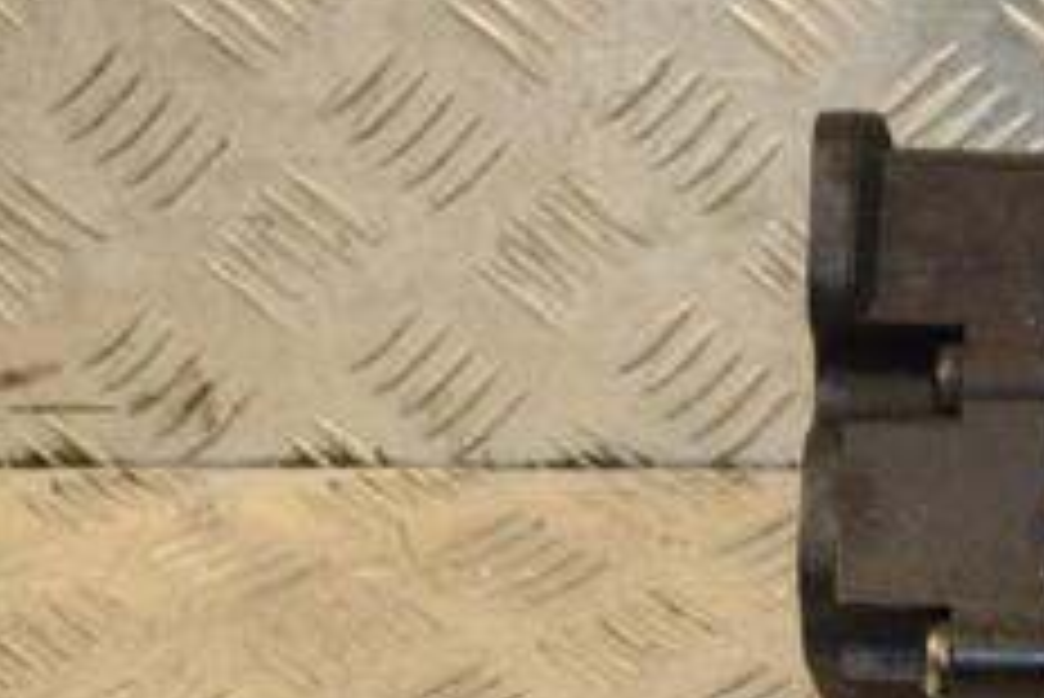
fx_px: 4730
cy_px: 432
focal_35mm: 163
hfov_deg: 12.3
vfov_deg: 8.4
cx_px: 1197
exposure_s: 1/160
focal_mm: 42
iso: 800
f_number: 4.8
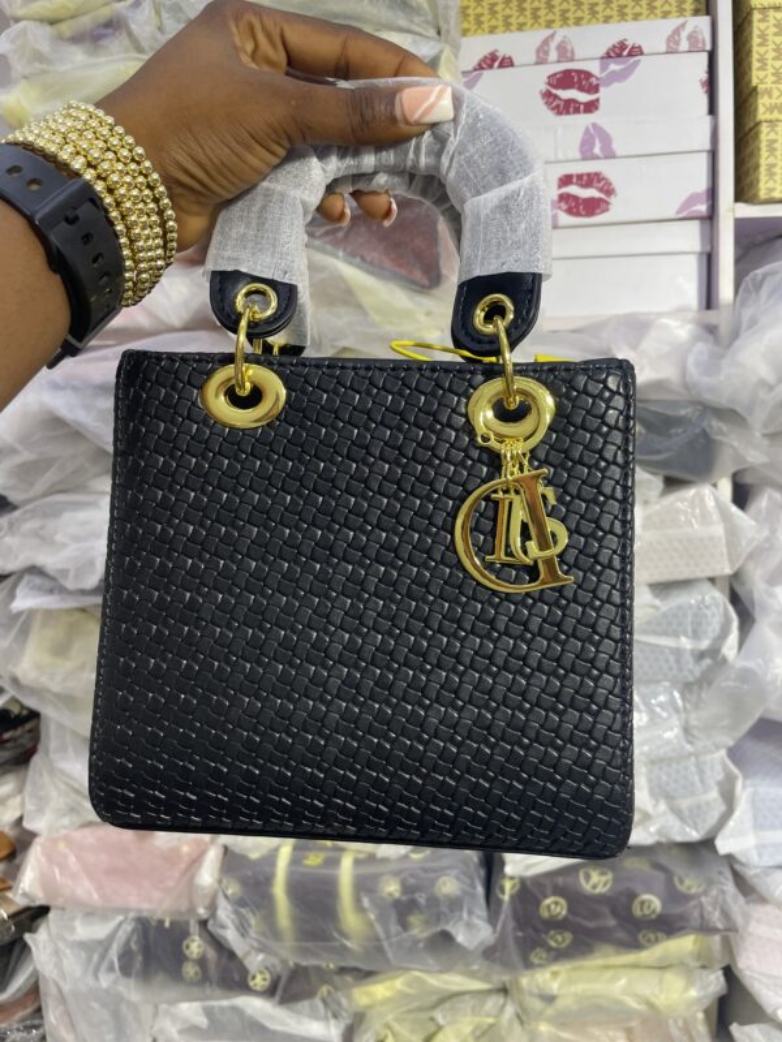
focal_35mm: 26
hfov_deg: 53.1
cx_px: 391
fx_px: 783
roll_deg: +1.7
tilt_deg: -6.5
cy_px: 521
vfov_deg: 67.3
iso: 80
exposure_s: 1/121
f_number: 1.6
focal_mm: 4.2
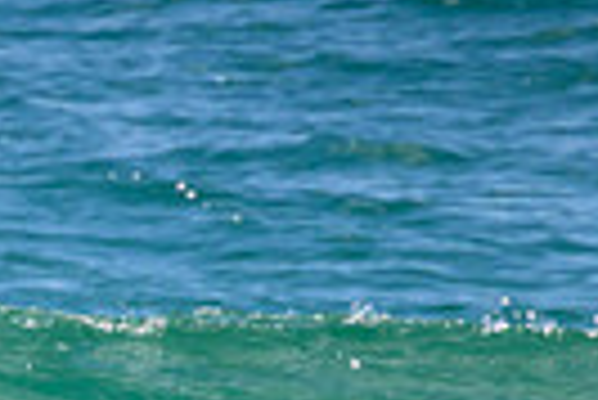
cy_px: 483
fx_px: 57886
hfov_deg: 0.6
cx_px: -324
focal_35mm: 3481
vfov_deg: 0.4
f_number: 11
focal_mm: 800
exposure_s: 1/2000
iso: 1000
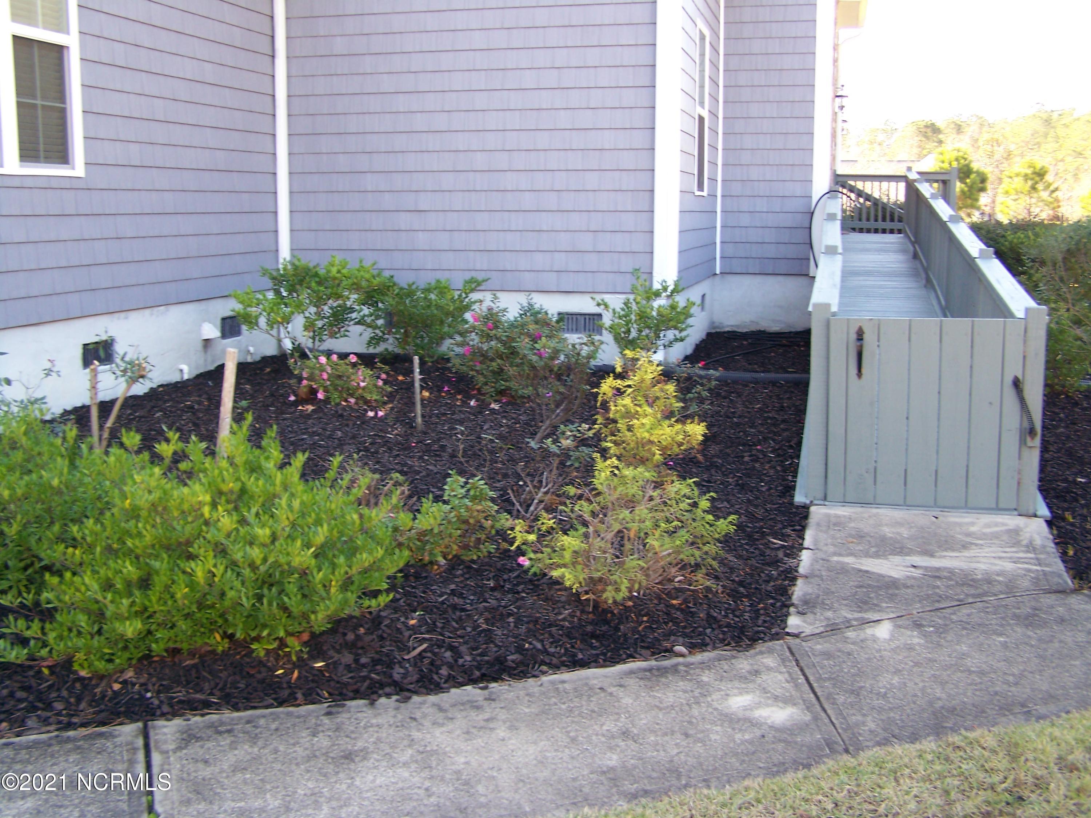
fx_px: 1198
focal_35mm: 38
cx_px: 546
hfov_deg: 49.0
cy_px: 409
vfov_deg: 37.7
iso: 64
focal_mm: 6.3
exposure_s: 1/40
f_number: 2.8
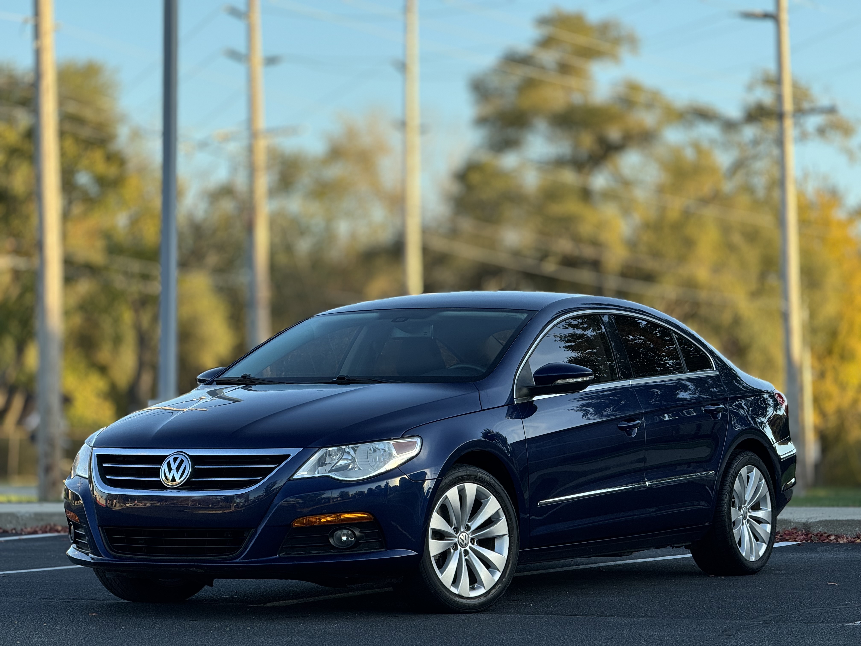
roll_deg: -0.1
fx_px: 2985
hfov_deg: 16.4
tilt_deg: +3.1
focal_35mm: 120
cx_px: 430
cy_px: 323
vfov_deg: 12.3
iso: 50
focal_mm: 15.66
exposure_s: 1/208
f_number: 2.8
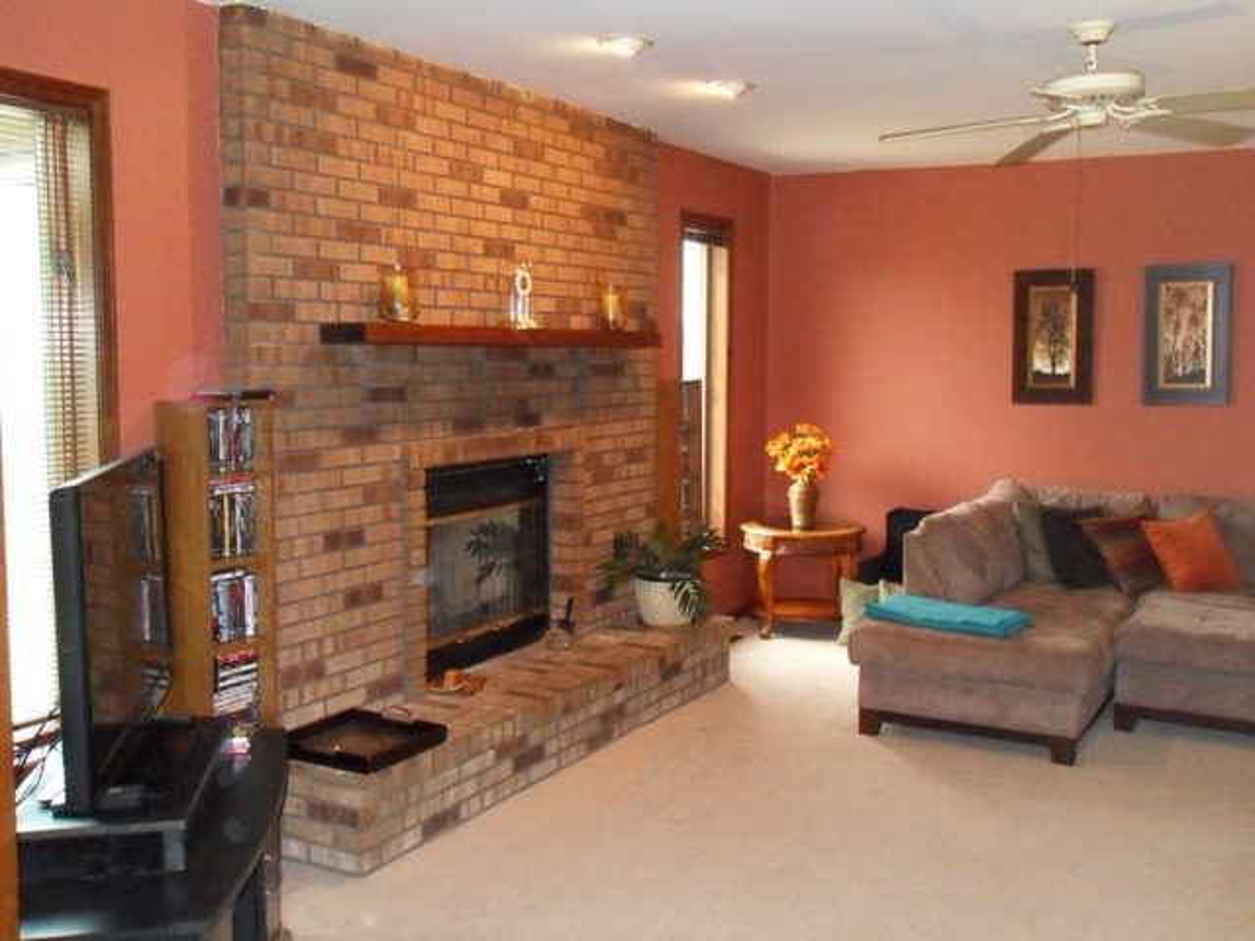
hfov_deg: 52.6
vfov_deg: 40.7
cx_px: 628
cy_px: 470
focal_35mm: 35
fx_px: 1269
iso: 640
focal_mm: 6.3
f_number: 3.5
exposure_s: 1/45
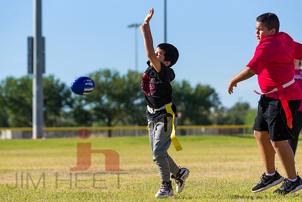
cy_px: 101
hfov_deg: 10.0
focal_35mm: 206
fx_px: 1728
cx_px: 151
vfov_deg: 6.7
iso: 200
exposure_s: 1/1000
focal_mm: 200
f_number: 7.1
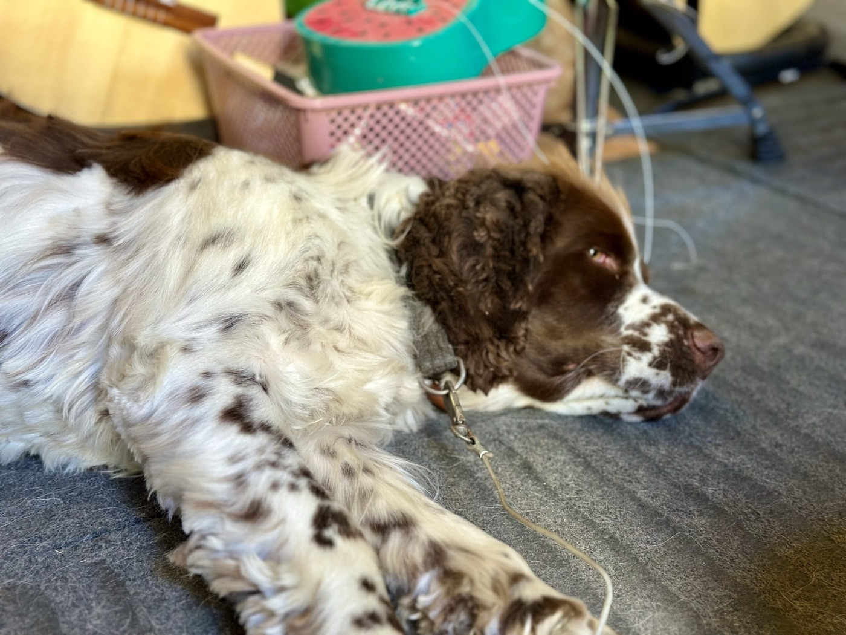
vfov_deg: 30.3
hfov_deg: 39.7
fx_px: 1173
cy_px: 318
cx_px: 423
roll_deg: -0.1
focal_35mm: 48
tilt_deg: -25.2
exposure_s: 1/50
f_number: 1.78
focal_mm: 6.86
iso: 160
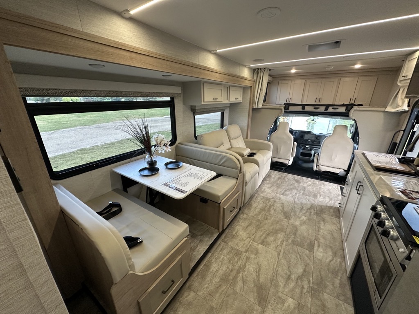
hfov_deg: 102.1
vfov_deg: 85.7
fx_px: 169
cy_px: 157
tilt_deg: -19.3
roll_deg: +1.2
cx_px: 210
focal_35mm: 14
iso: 250
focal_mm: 2.22
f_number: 2.2
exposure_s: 1/114
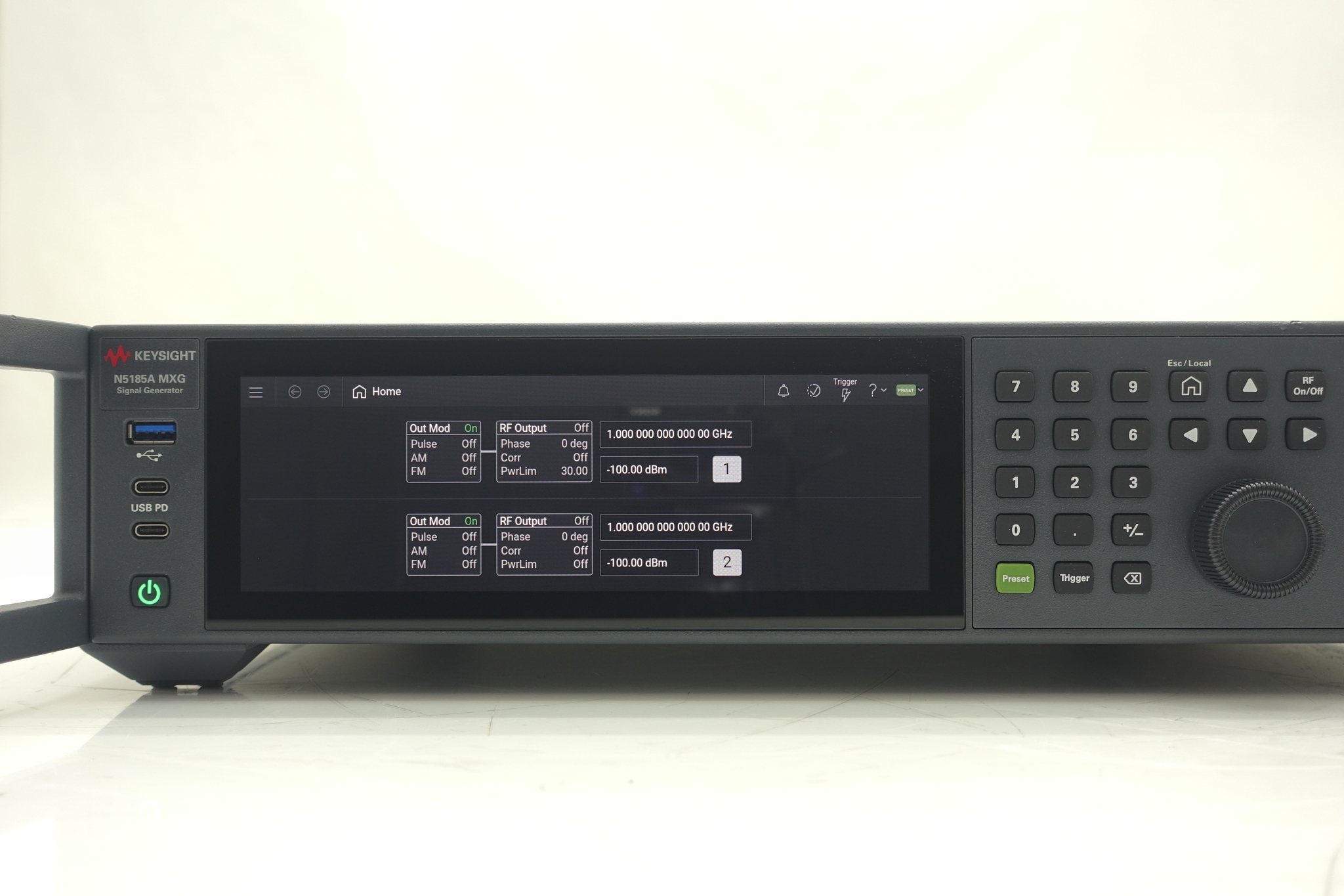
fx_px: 1418
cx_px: 672
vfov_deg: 35.0
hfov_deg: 50.7
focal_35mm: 38
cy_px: 448
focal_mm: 13.92
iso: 100
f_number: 3.2
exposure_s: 1/15
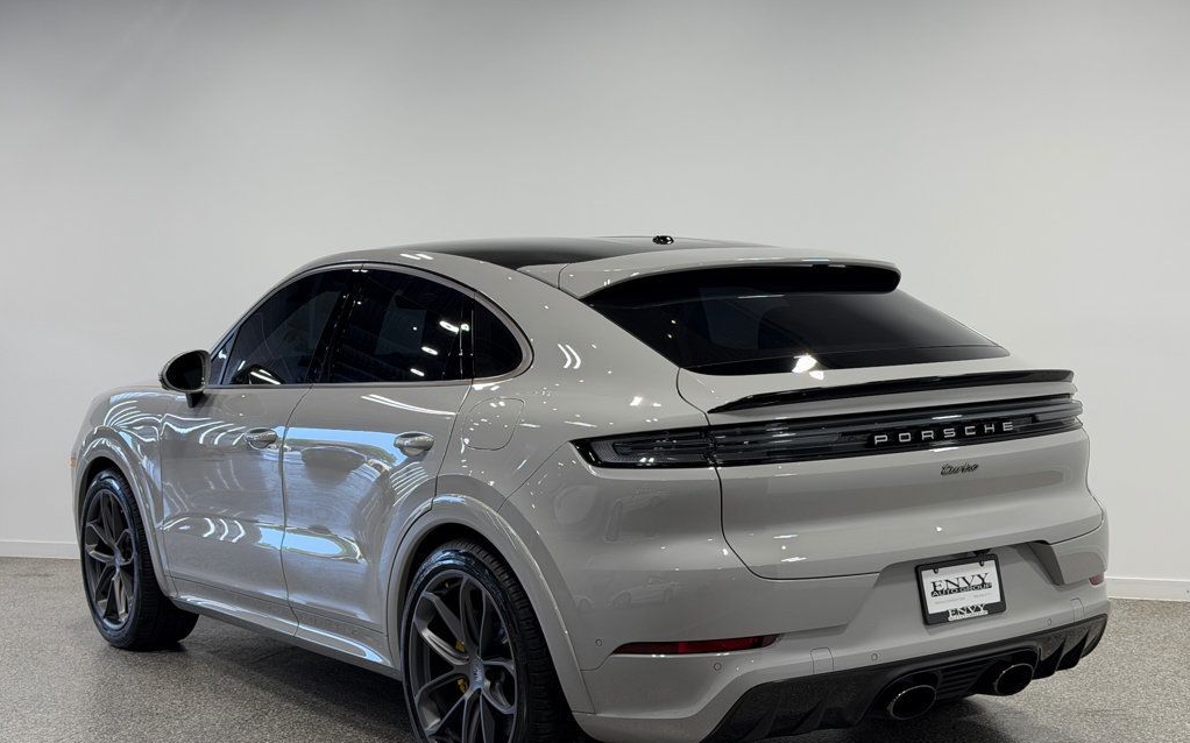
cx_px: 595
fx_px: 1653
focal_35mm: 51
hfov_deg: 39.6
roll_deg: +1.4
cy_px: 432
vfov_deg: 25.3
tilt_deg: -5.5
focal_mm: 6.76
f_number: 1.78
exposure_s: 1/258
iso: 64
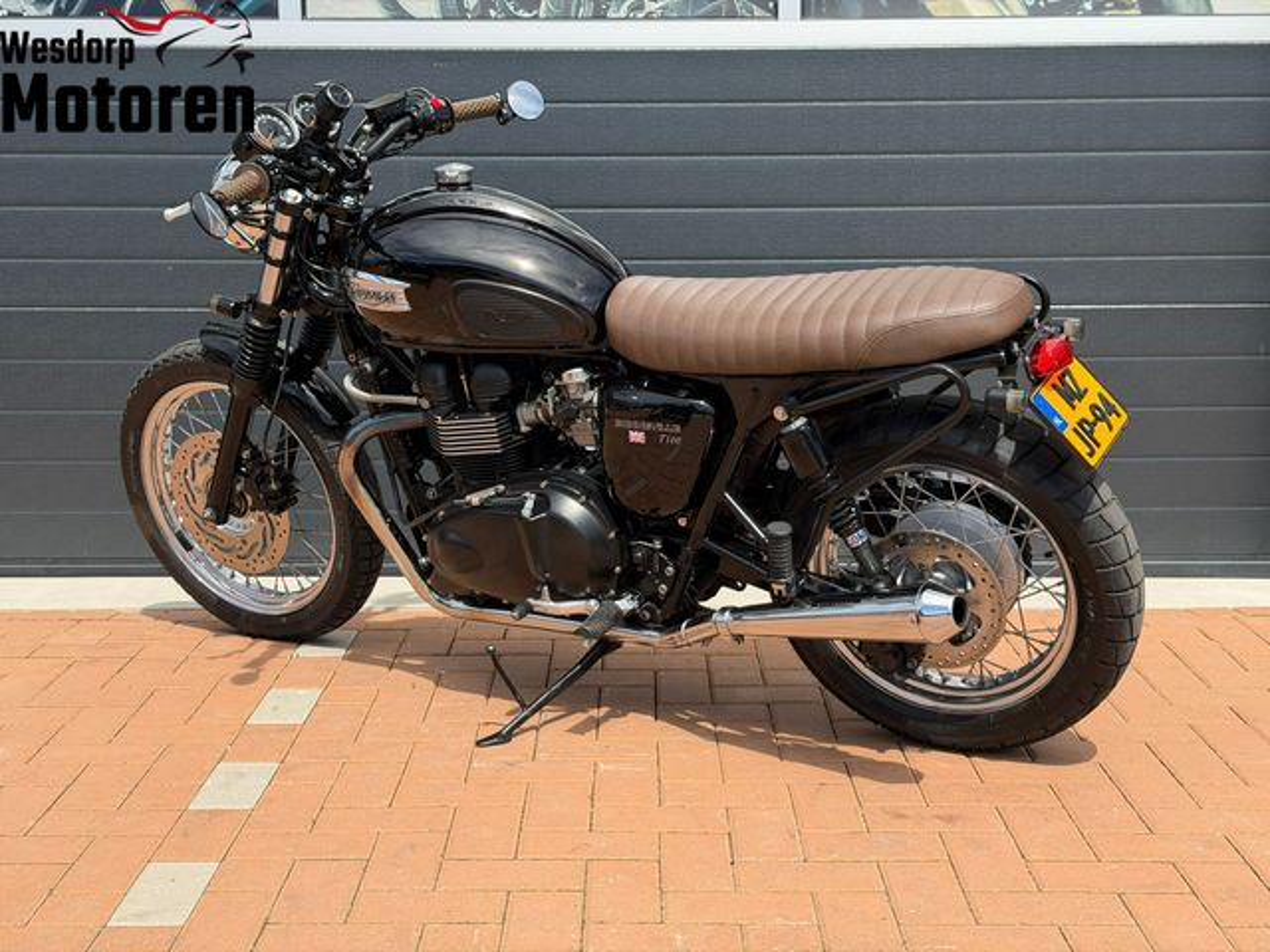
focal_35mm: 48
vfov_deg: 30.3
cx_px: 635
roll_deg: +0.5
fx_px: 1761
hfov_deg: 39.7
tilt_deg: -8.7
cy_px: 476
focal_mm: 6.76
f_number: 1.78
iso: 80
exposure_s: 1/2976
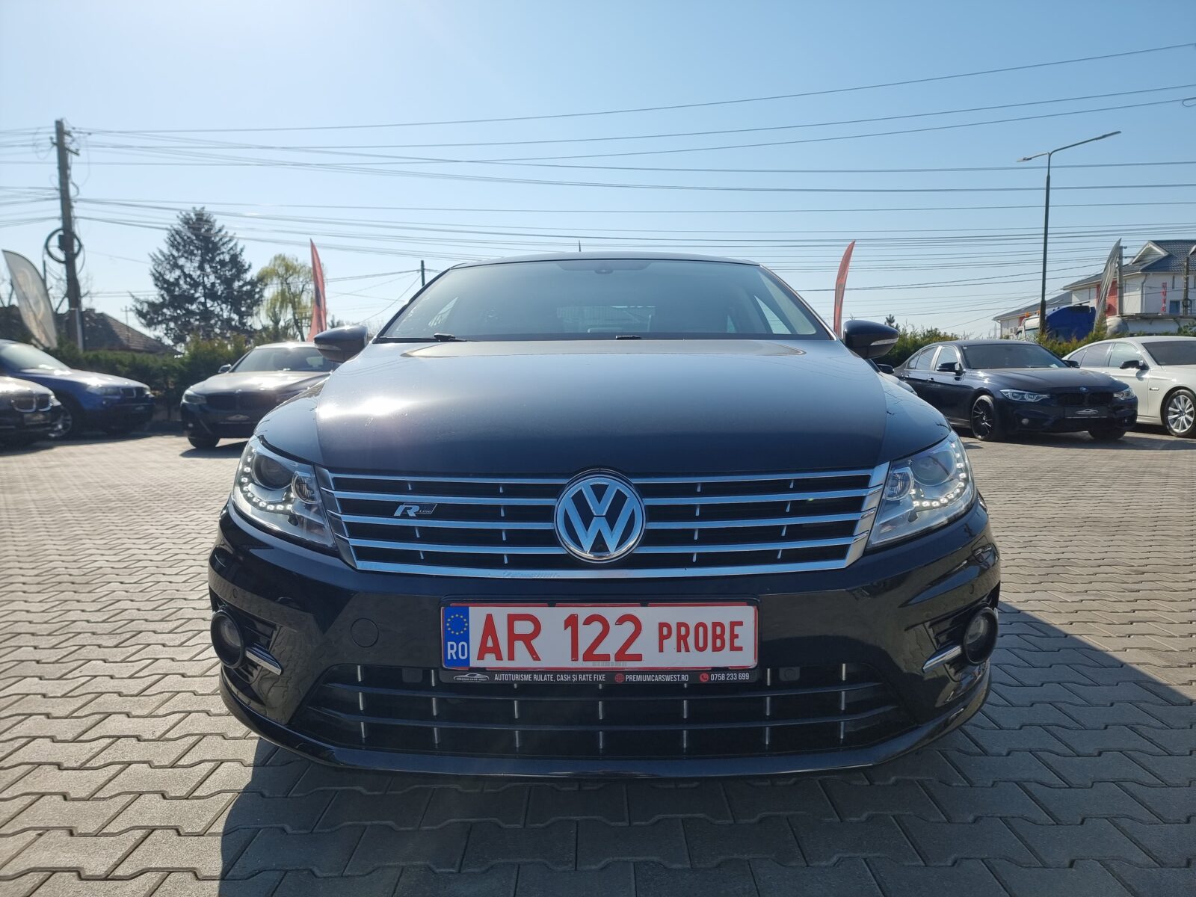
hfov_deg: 71.6
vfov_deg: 56.8
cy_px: 448
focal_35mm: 24
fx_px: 829
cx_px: 598
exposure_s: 1/1508
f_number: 1.8
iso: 50
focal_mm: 6.7
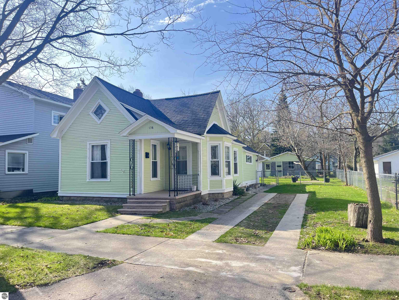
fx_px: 300
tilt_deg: +3.2
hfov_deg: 67.3
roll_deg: +0.9
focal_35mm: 26
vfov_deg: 53.1
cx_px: 200
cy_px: 150
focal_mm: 5.1
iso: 50
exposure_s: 1/772
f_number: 1.6
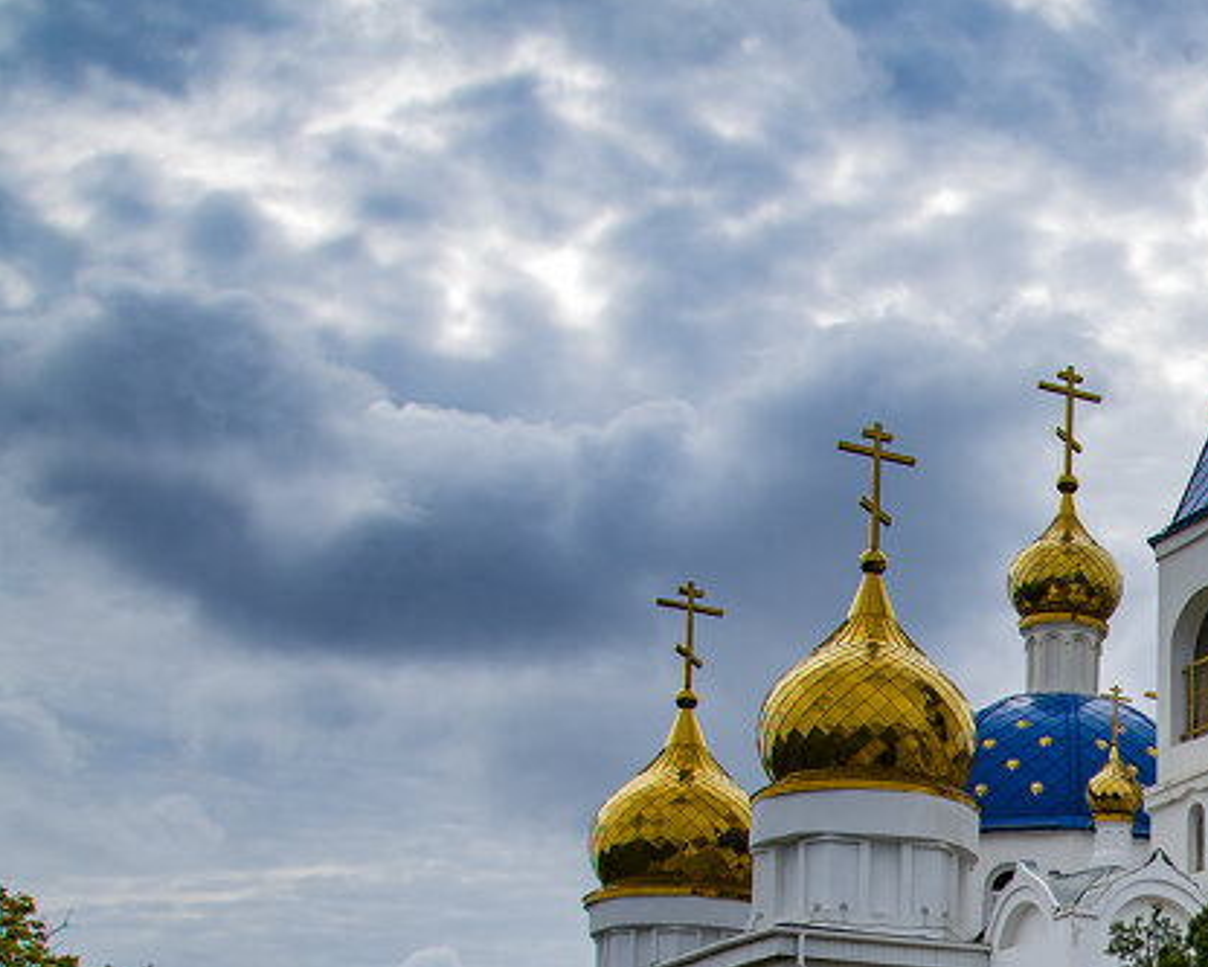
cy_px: 1085
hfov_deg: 25.3
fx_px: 2324
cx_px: 1554
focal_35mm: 65
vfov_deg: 22.1
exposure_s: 1/125
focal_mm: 24
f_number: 10
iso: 125
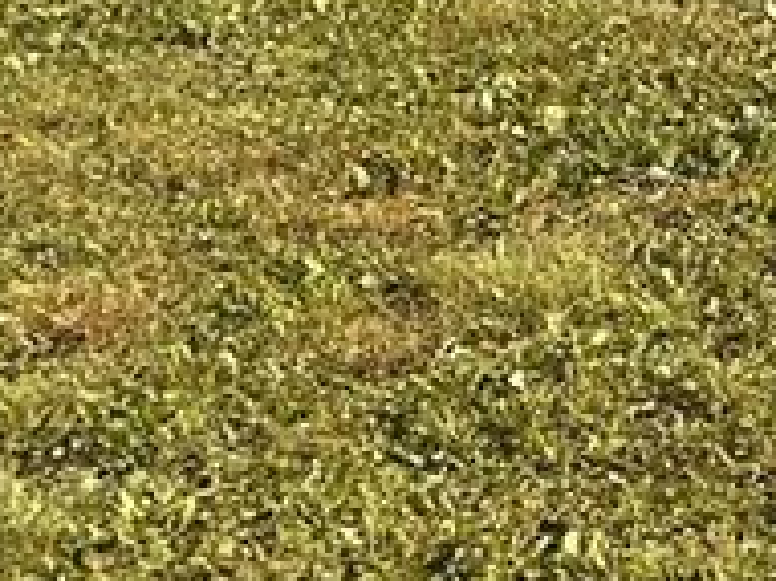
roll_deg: -0.2
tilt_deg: -1.7
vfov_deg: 10.6
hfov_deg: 12.7
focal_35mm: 129
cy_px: -569
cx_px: 1710
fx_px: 2890
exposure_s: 1/4545
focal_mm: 6.86
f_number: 1.78
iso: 80
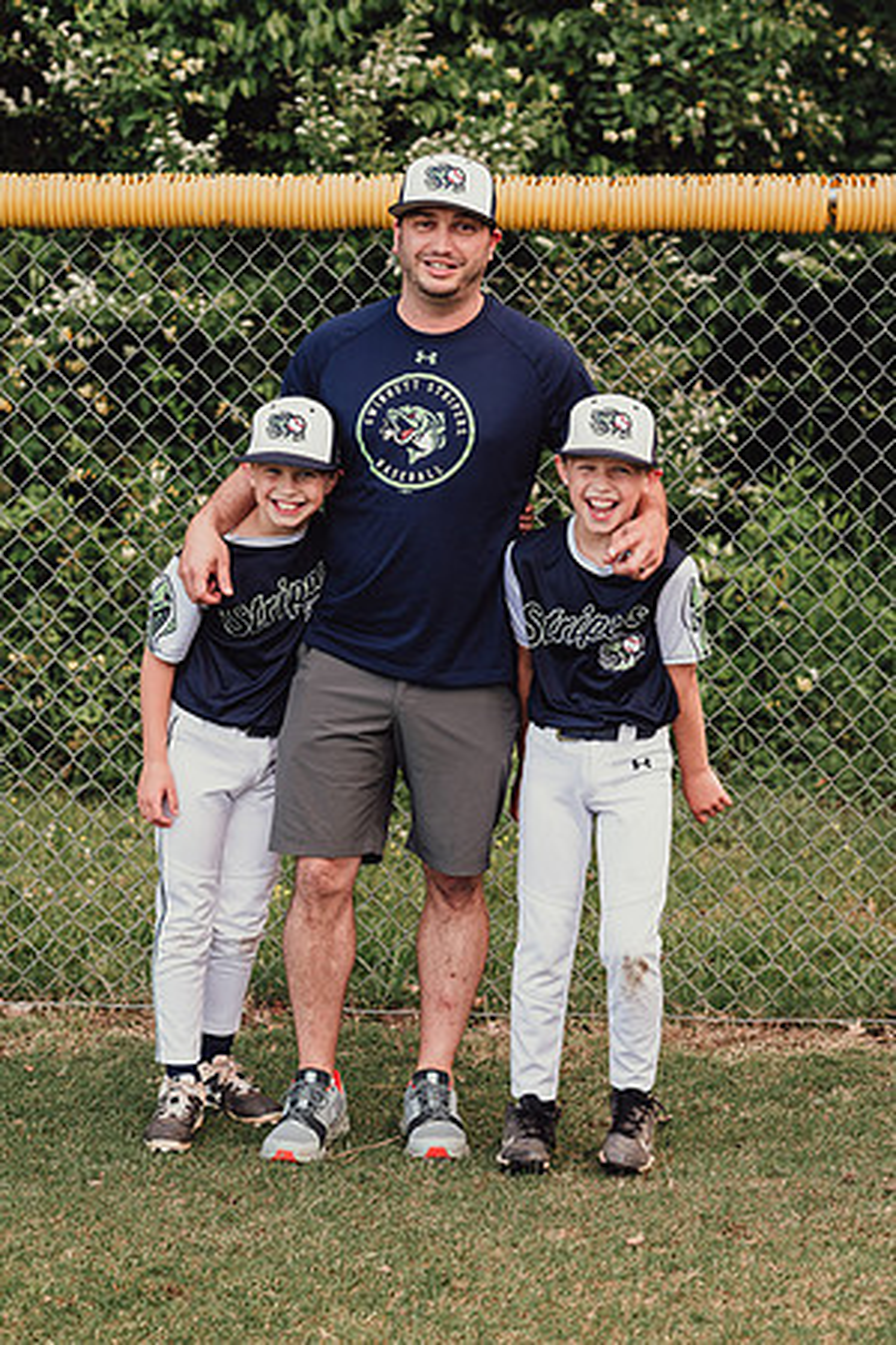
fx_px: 3173
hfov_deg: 16.1
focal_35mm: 85
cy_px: 672
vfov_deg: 23.9
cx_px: 448
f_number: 4
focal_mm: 85
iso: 250
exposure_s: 1/250
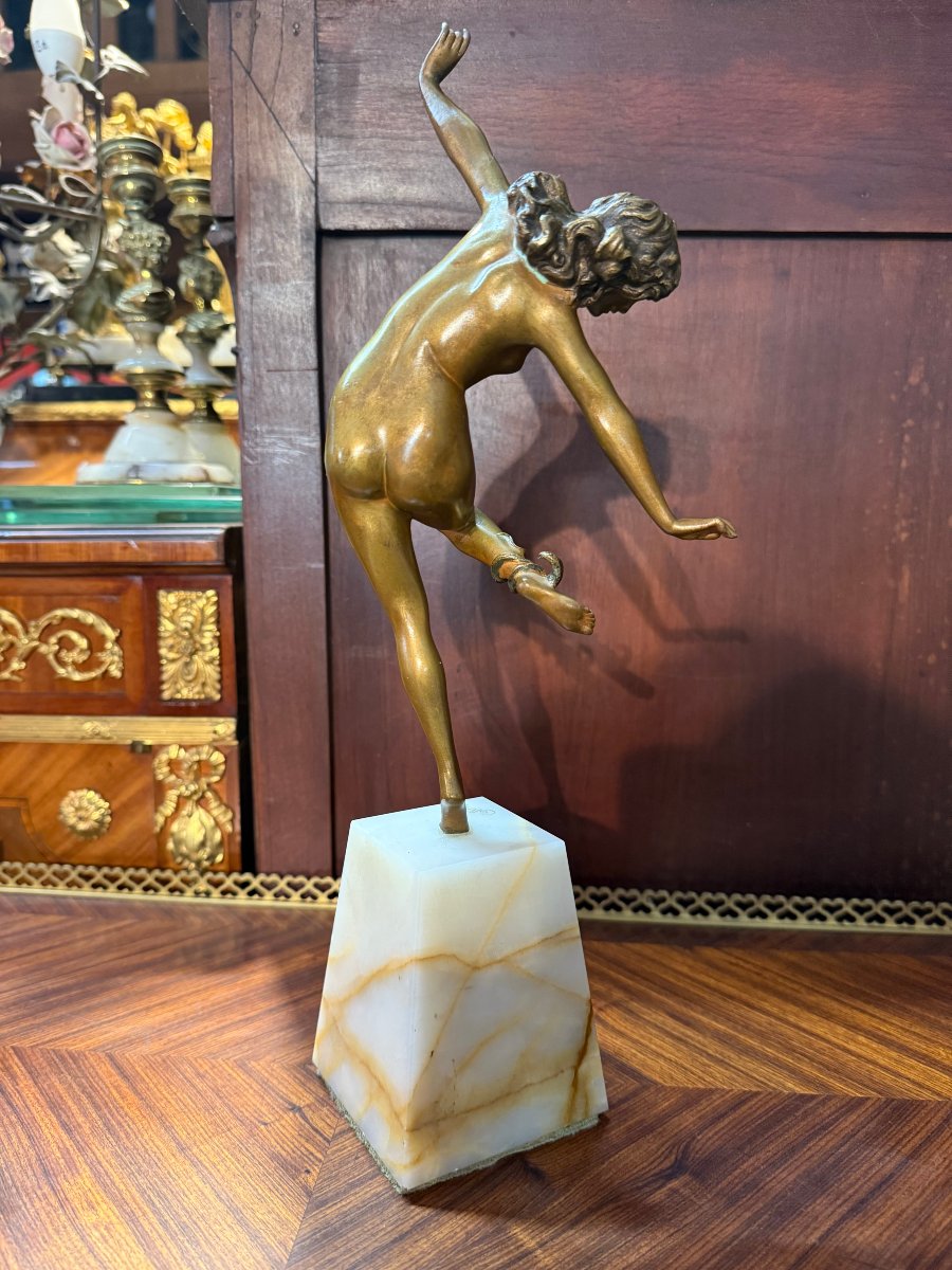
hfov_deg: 56.8
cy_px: 635
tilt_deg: -7.3
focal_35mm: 24
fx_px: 880
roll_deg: +0.4
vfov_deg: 71.6
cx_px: 476
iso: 500
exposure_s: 1/50
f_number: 1.78
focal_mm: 6.76
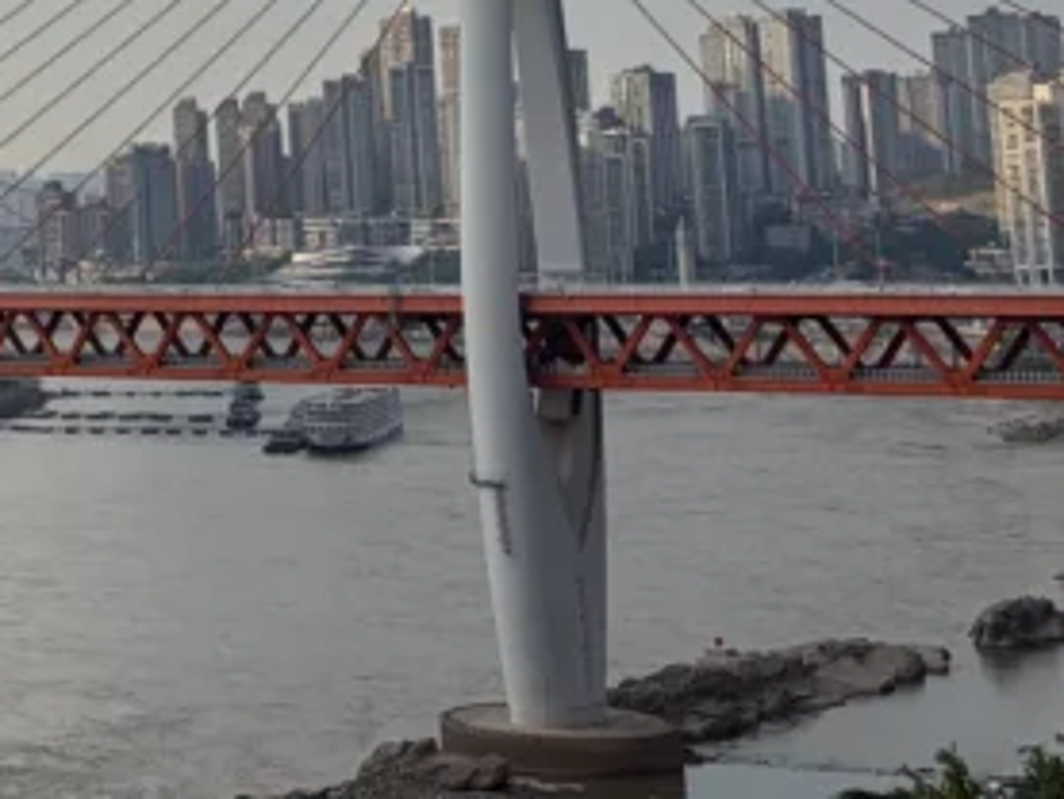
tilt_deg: +8.5
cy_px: -154
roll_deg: +0.4
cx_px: -549
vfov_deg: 14.9
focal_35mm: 96
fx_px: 2952
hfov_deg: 18.1
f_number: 1.6
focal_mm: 5.96
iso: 50
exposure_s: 1/2985
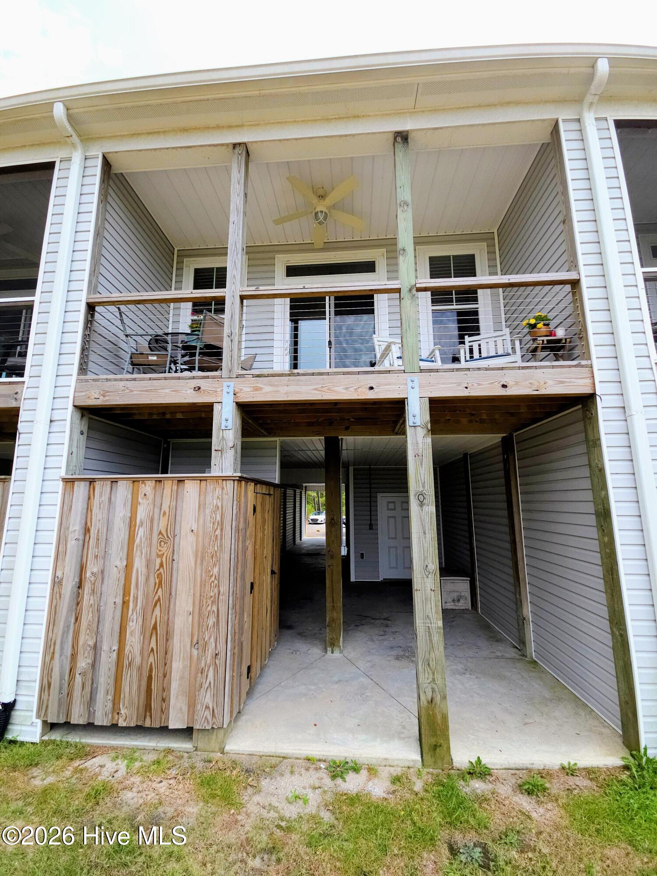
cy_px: 438
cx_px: 328
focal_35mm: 13
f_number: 2.2
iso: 50
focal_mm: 2.2
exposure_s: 1/612
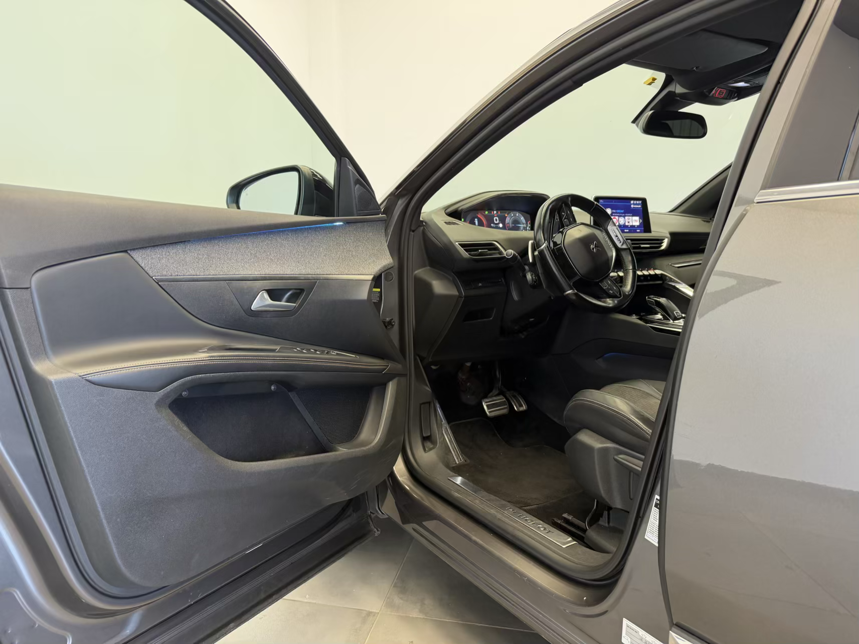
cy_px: 322
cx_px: 430
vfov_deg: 56.8
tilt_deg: -10.3
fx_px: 596
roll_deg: -0.3
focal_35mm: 24
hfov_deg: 71.6
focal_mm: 6.76
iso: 200
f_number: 1.78
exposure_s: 1/113
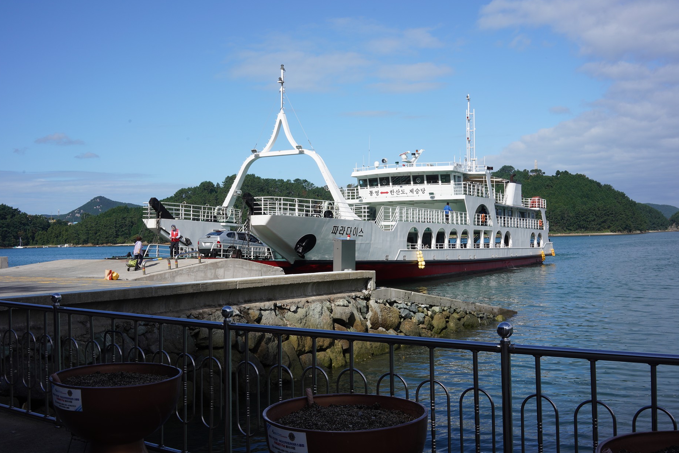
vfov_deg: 35.1
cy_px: 213
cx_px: 323
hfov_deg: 50.7
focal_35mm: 38
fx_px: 717
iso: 200
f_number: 18
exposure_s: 1/125
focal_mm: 35
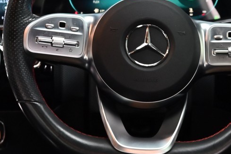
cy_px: 56
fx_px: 680
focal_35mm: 106
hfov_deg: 19.2
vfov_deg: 12.9
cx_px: 146
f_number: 5.6
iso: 1100
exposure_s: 1/20
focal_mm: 31.5
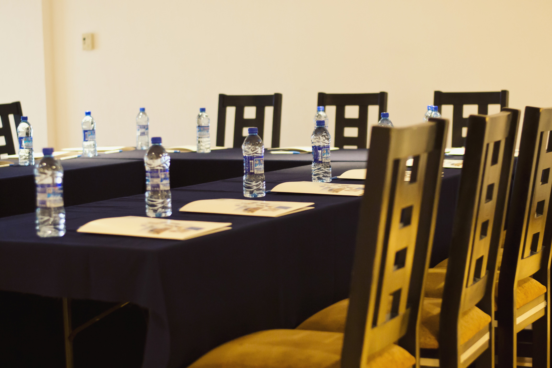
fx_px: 1150
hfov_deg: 27.0
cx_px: 276
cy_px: 184
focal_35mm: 75
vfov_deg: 18.2
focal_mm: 50
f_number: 2.5
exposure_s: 1/125
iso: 3200
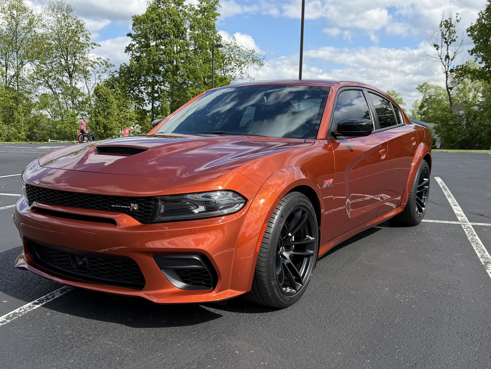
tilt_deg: -12.5
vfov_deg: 56.8
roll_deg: -0.4
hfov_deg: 71.6
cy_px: 184
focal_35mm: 24
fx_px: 340
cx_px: 246
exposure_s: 1/2445
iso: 80
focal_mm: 6.76
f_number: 1.78
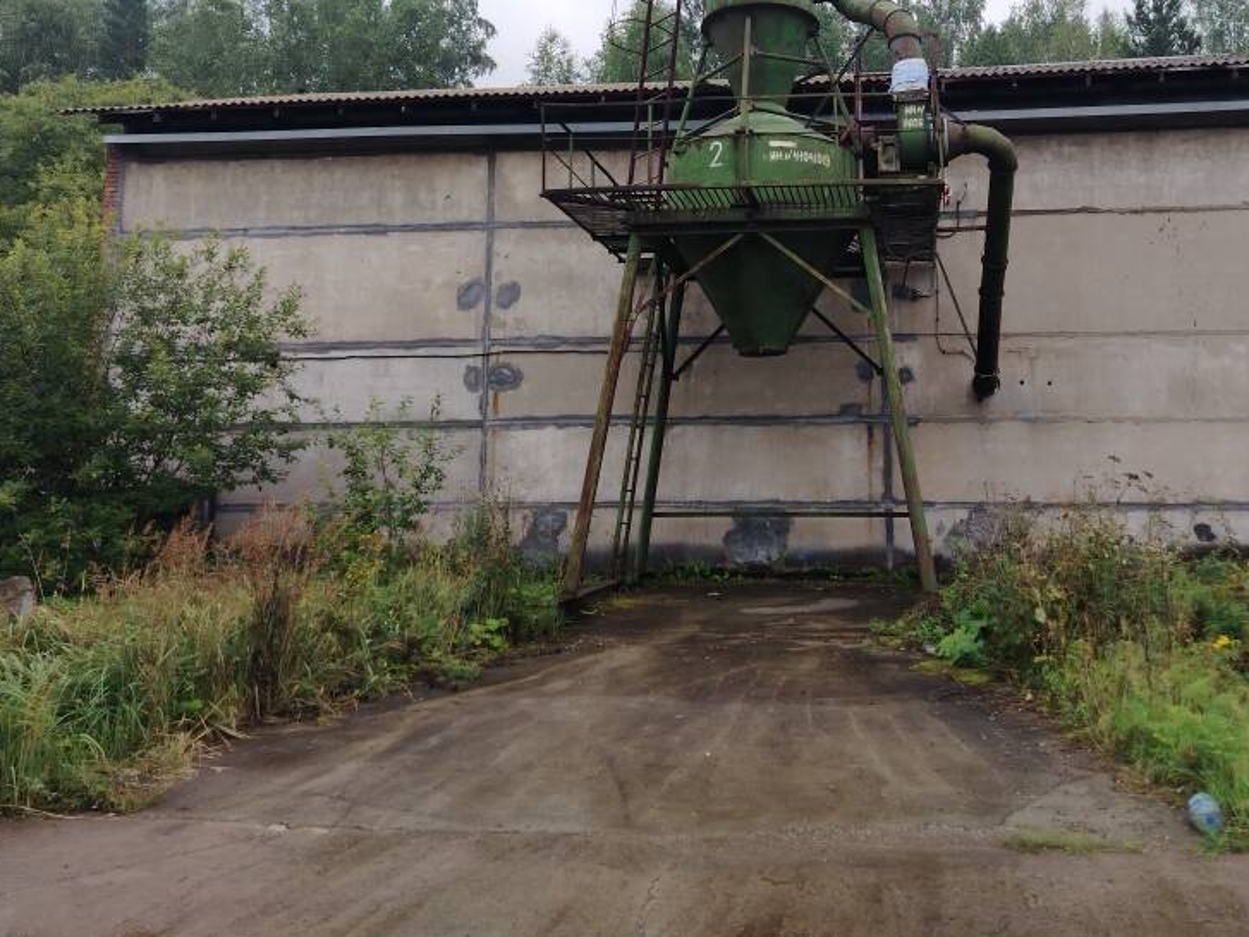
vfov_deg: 42.2
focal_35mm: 33
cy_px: 297
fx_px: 1190
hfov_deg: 54.9
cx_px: 765
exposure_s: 1/202
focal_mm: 5.25
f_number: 1.75
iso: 100
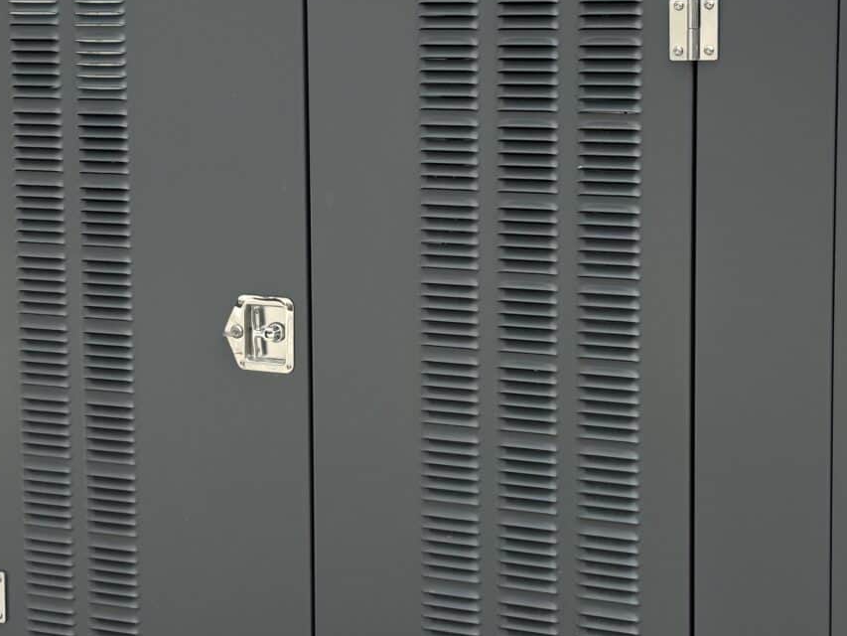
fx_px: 1762
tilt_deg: -6.0
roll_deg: -0.5
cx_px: 485
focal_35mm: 72
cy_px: 195
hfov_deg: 27.0
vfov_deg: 20.4
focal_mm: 6.76
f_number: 1.78
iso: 80
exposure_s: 1/2833
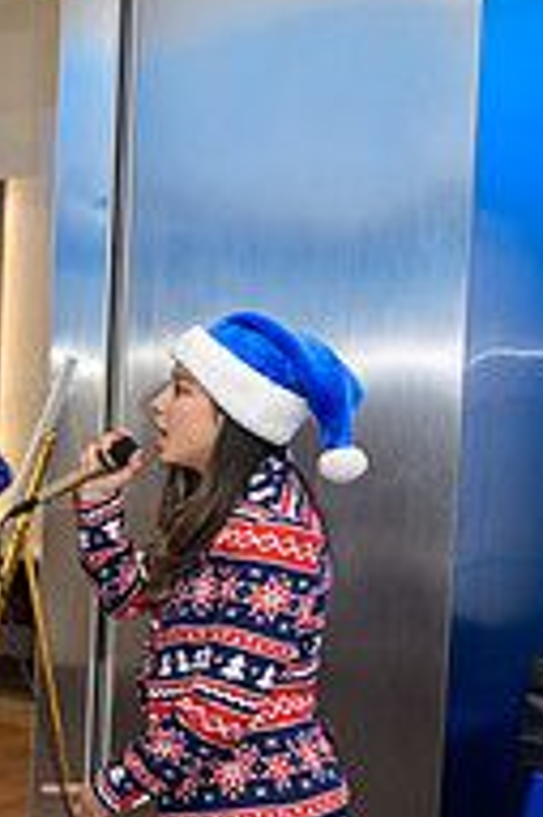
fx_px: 1654
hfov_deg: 14.3
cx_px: -650
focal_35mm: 73
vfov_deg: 27.7
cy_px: 490
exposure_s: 1/125
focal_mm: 24
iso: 400
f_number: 3.2
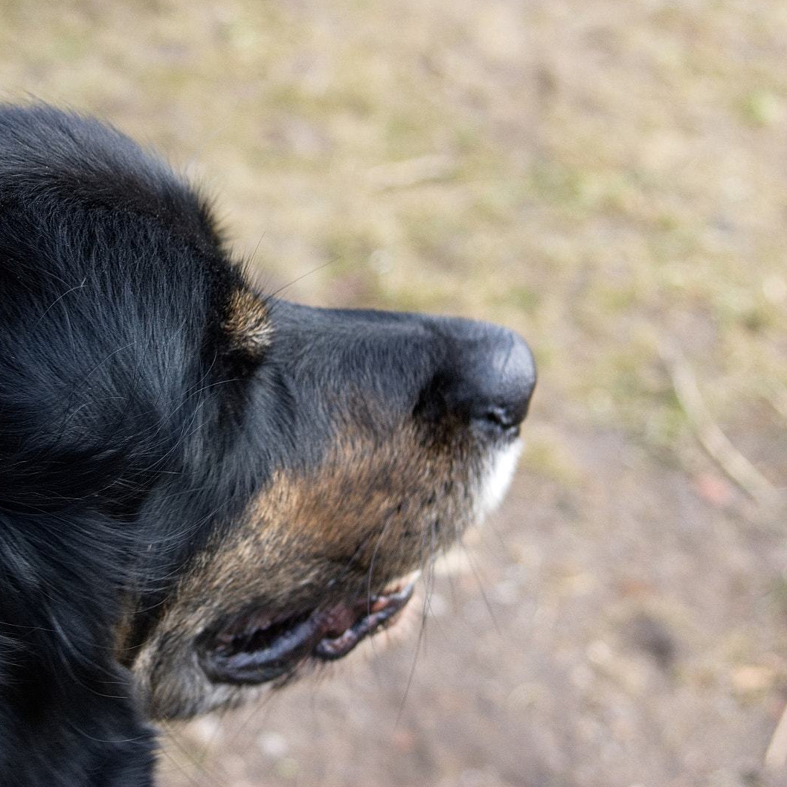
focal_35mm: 135
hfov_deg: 12.9
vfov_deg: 12.9
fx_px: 3472
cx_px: 206
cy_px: 393
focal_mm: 70
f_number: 6.3
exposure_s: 1/125
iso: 400
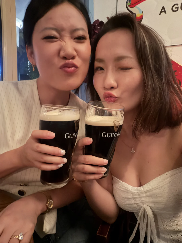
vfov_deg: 81.7
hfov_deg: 66.0
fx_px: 140
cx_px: 91
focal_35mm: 20
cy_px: 122
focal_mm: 2.71
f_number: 1.9
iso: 1000
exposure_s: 1/8
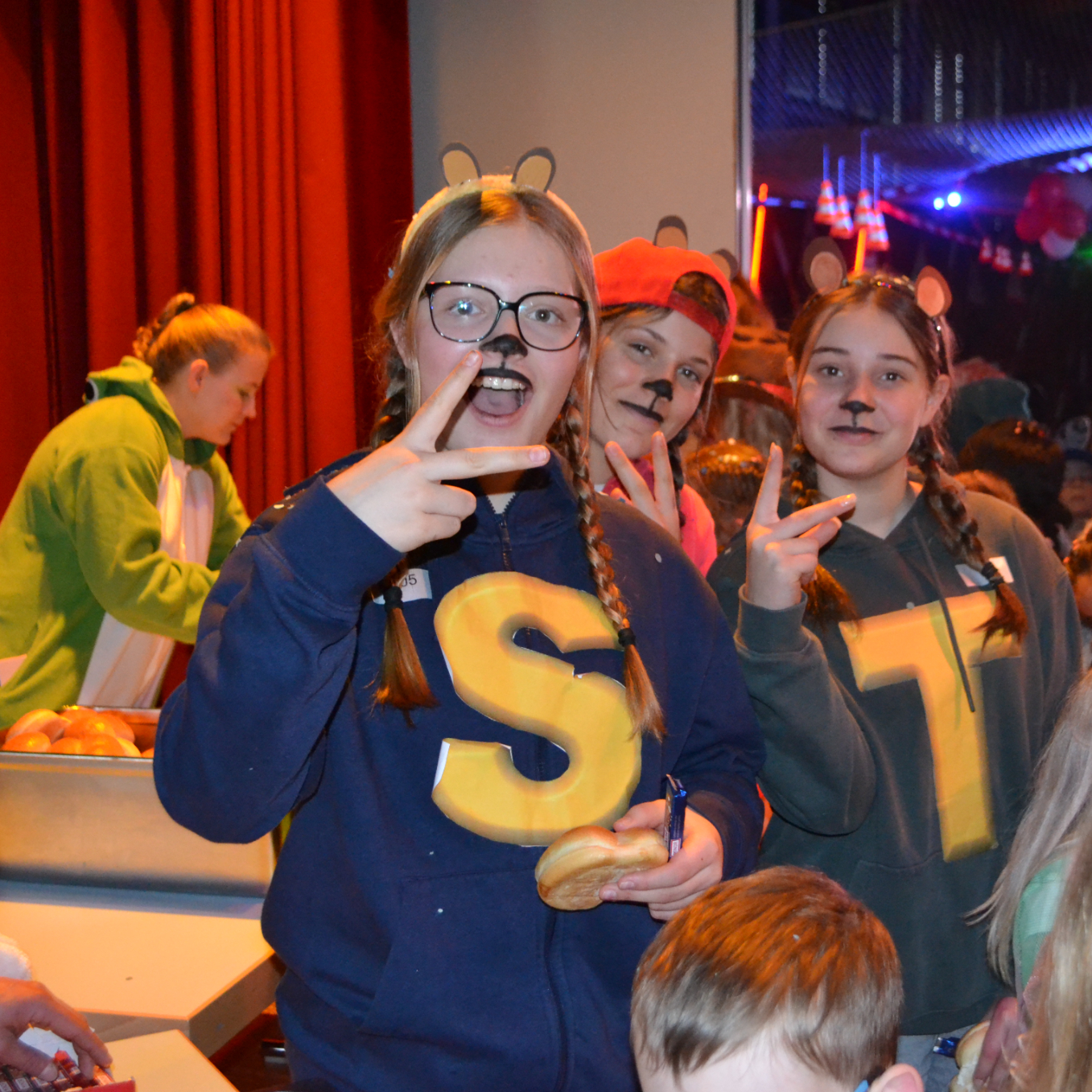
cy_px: 547
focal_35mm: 50
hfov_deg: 33.9
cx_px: 675
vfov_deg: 34.0
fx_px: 1785
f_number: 4.2
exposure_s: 1/60
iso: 3200
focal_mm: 26
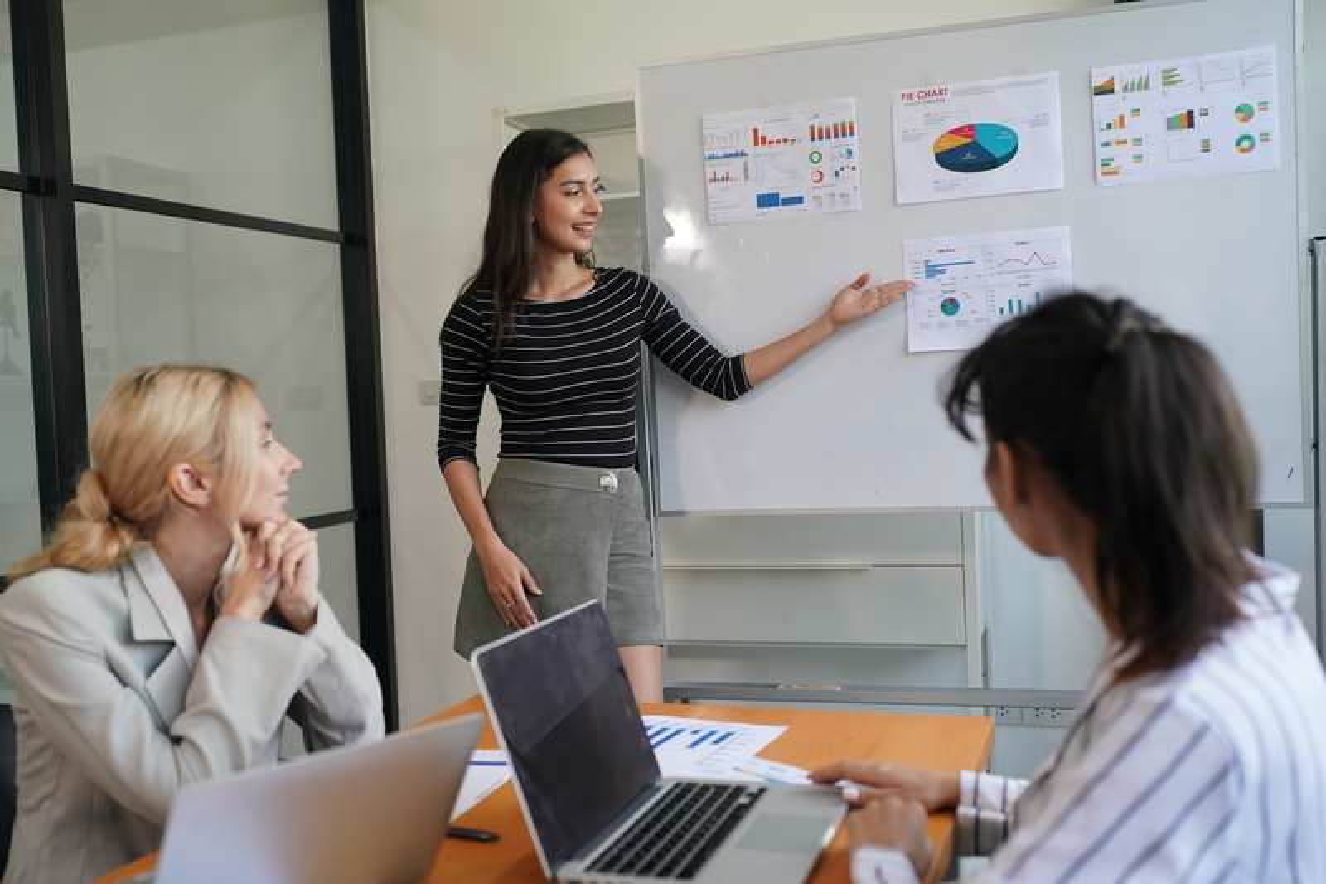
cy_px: 442
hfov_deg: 54.4
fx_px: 1289
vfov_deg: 37.8
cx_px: 663
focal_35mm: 35
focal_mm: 35
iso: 800
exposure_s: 1/200
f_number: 2.5
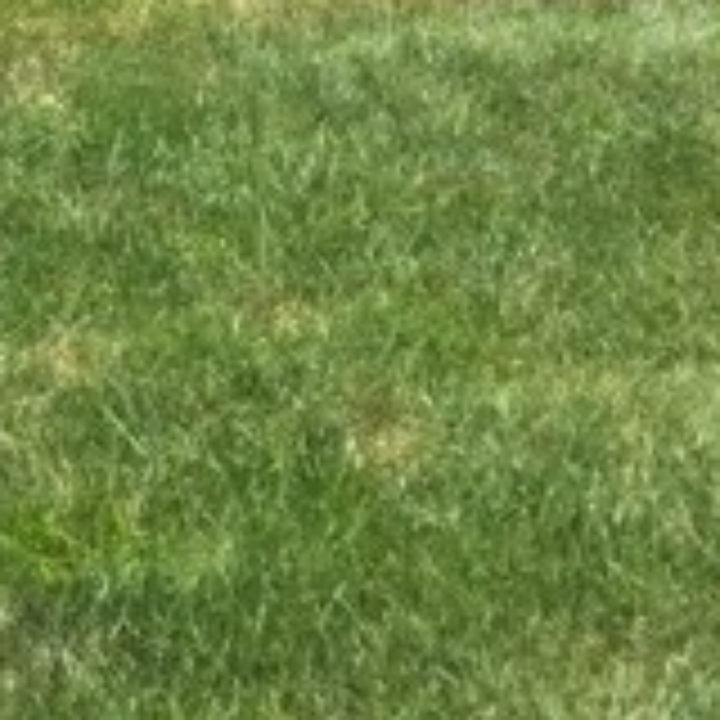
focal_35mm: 123
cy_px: -950
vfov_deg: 11.8
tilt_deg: +1.8
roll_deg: -2.1
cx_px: -18
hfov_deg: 13.9
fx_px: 2894
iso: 32
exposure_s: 1/1041
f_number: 2.2
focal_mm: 4.15
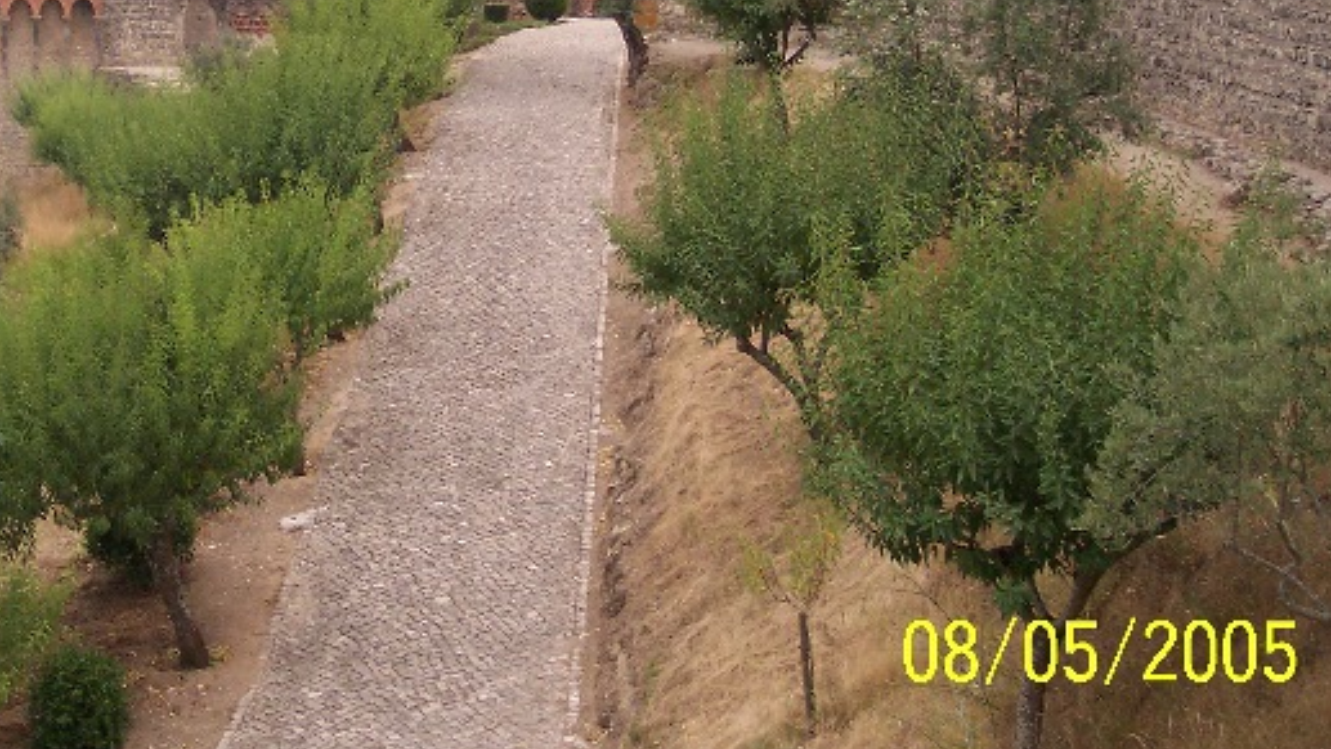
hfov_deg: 32.4
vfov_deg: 18.5
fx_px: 2259
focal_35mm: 64
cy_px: 72
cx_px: 373
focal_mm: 8
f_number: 2.8
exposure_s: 1/30
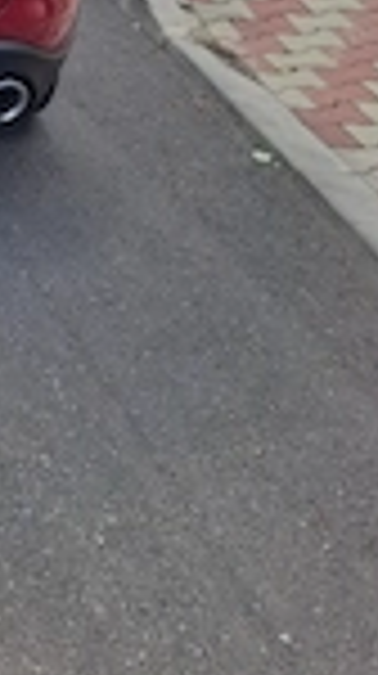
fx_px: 1198
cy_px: -81
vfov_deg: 28.4
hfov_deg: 15.6
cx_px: -284
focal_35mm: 67
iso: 50
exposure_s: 1/828
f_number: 1.8
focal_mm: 5.54
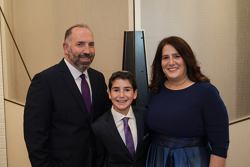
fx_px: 320
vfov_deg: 29.3
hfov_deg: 42.7
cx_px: 125
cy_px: 84
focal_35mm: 46
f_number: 4
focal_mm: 46
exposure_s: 1/80
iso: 640
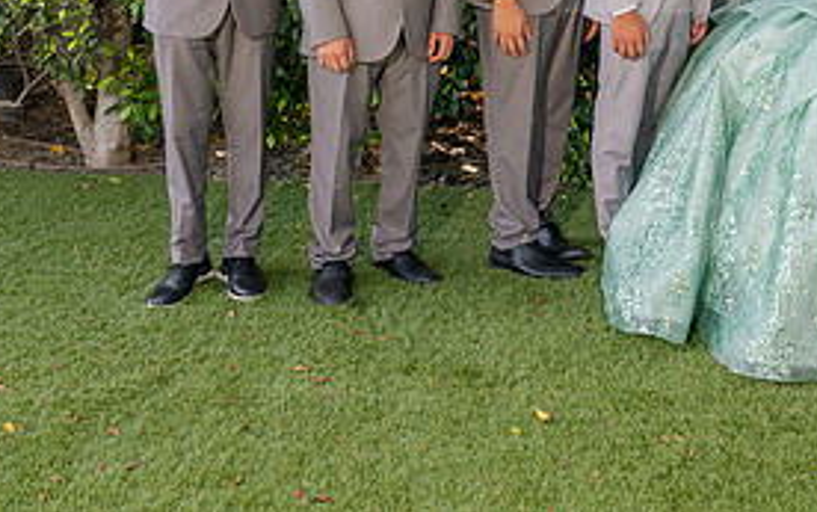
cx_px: 742
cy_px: -98
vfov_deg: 20.9
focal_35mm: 58
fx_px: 1292
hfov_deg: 33.2
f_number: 5.6
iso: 200
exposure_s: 1/200
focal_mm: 25
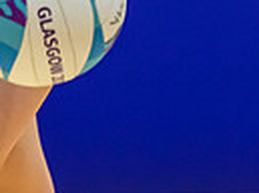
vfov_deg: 1.2
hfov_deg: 1.6
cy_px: -363
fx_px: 9140
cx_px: -81
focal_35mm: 1225
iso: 4000
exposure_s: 1/1600
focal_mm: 195
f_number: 4
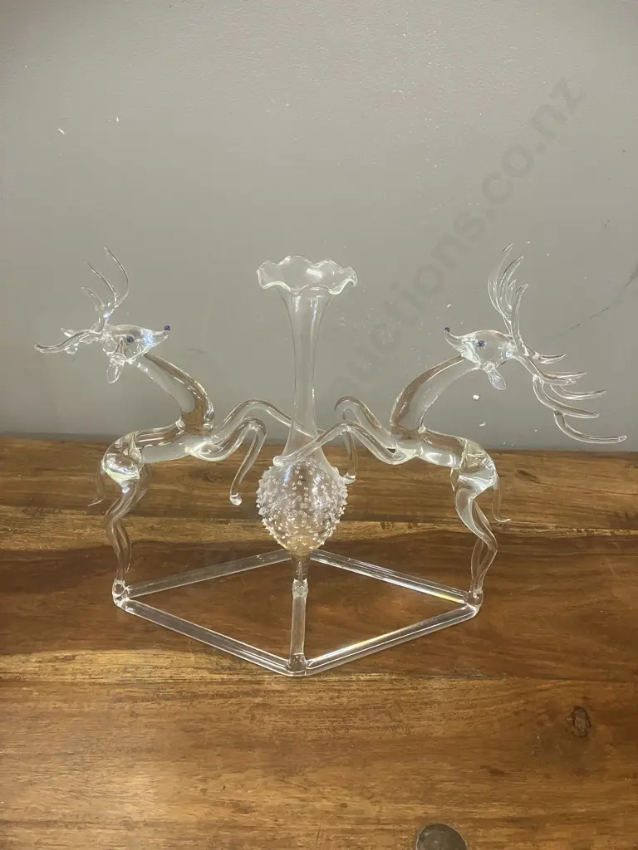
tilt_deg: -29.1
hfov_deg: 49.7
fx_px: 688
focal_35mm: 28
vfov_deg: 63.4
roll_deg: -1.8
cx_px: 319
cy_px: 425
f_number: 1.8
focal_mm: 3.99
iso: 250
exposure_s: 1/50
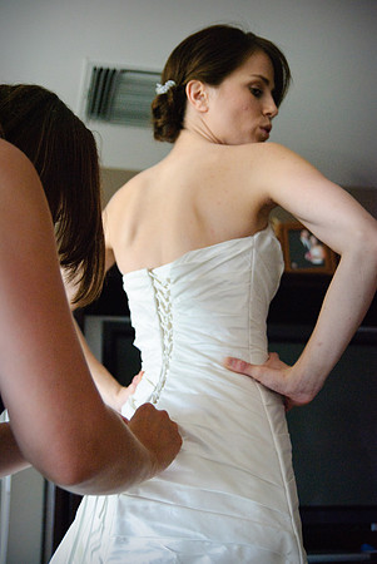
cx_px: 188
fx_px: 799
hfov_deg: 26.5
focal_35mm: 51
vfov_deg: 38.8
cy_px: 282
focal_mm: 34
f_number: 2.8
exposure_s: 1/200
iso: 800
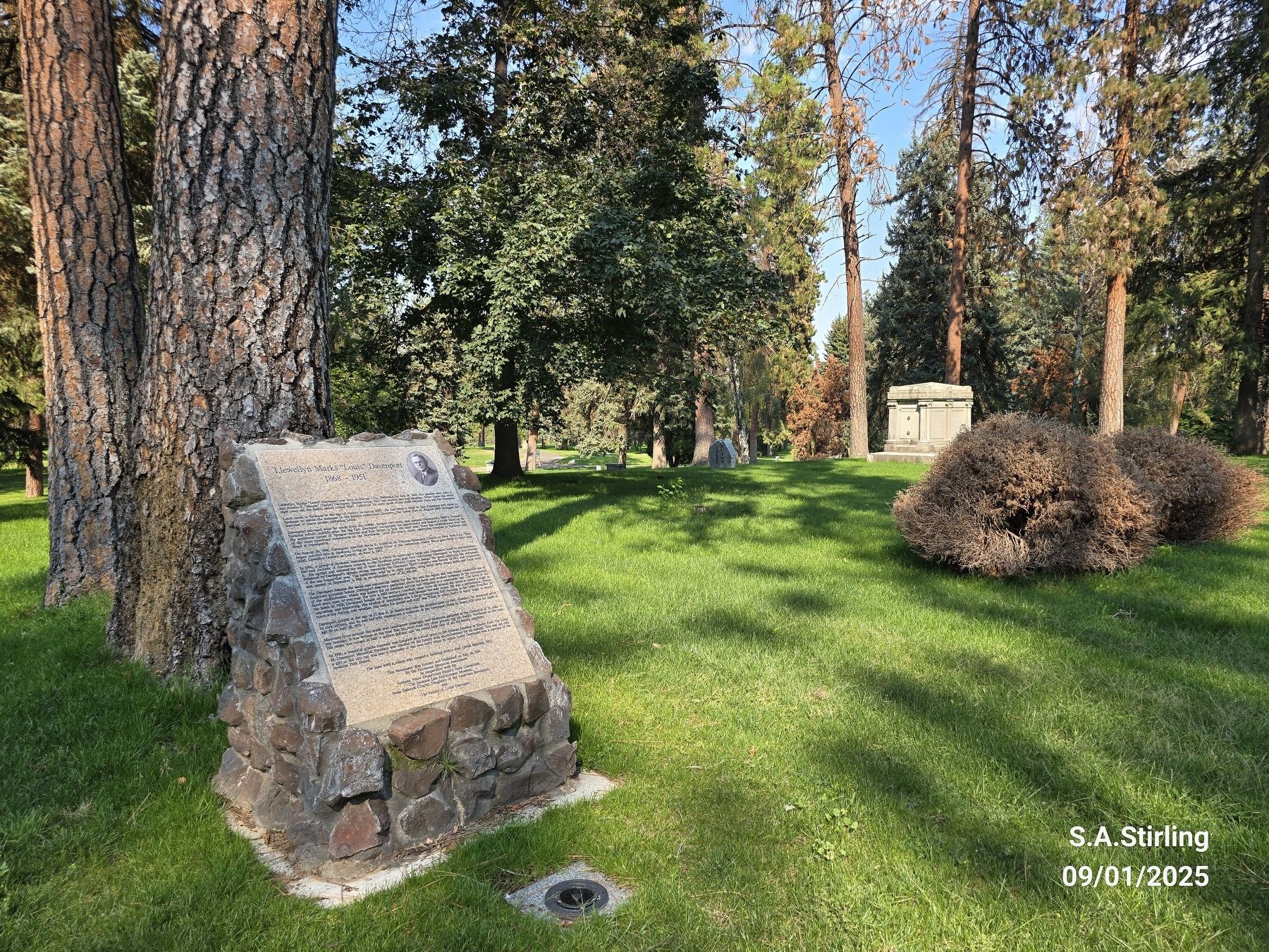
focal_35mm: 23
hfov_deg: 73.9
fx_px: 843
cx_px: 634
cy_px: 476
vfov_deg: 58.9
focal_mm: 6.3
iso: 12
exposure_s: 1/239
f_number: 1.7
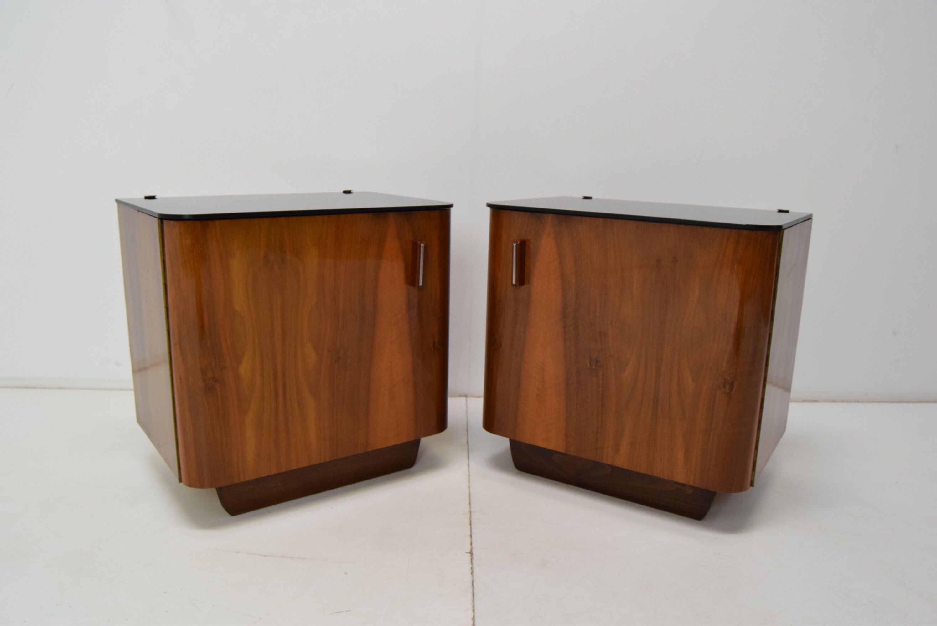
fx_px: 703
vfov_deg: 48.0
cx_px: 468
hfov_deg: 67.3
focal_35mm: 27
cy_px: 313
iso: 1600
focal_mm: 18
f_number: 6.3
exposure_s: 1/160
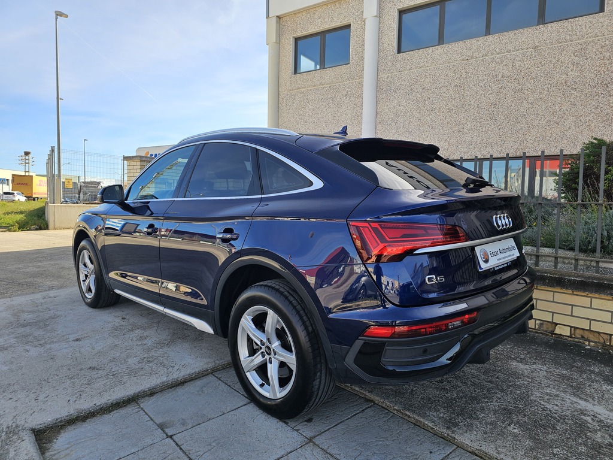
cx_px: 306
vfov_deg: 58.9
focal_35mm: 23
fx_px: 407
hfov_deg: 73.9
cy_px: 230
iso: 10
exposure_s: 1/312
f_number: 1.7
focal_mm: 6.3
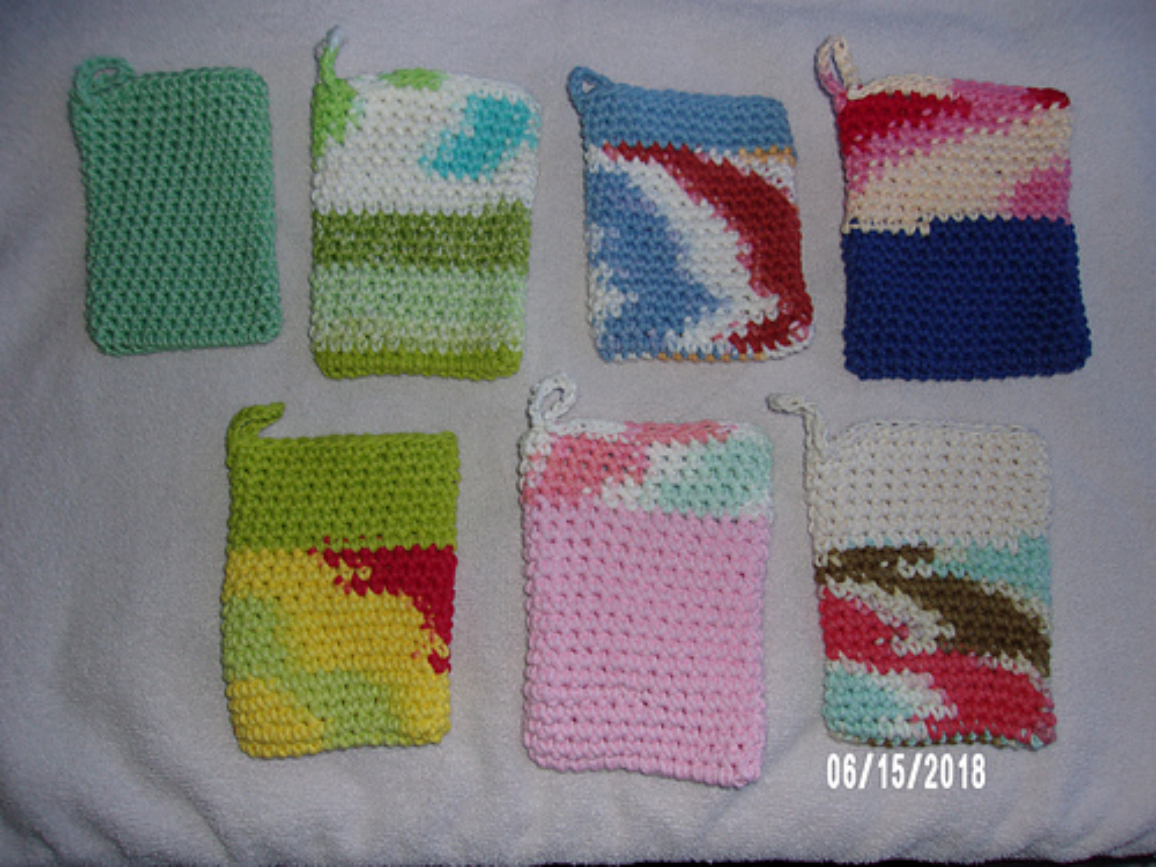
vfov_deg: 51.4
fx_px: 902
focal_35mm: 27
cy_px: 434
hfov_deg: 65.3
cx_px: 578
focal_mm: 4.9
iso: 80
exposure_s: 1/34
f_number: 3
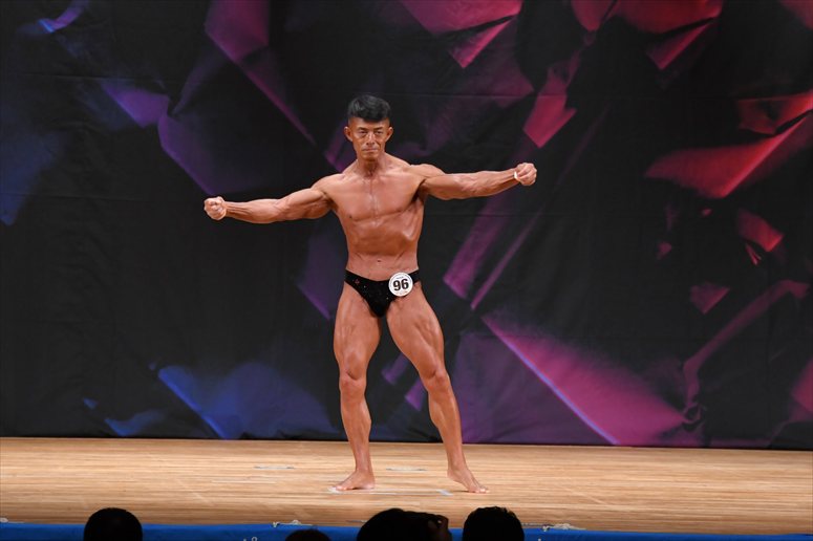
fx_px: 5417
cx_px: 406
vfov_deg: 5.7
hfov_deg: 8.6
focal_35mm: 240
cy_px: 270
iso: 3200
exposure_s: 1/400
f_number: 5.6
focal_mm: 160
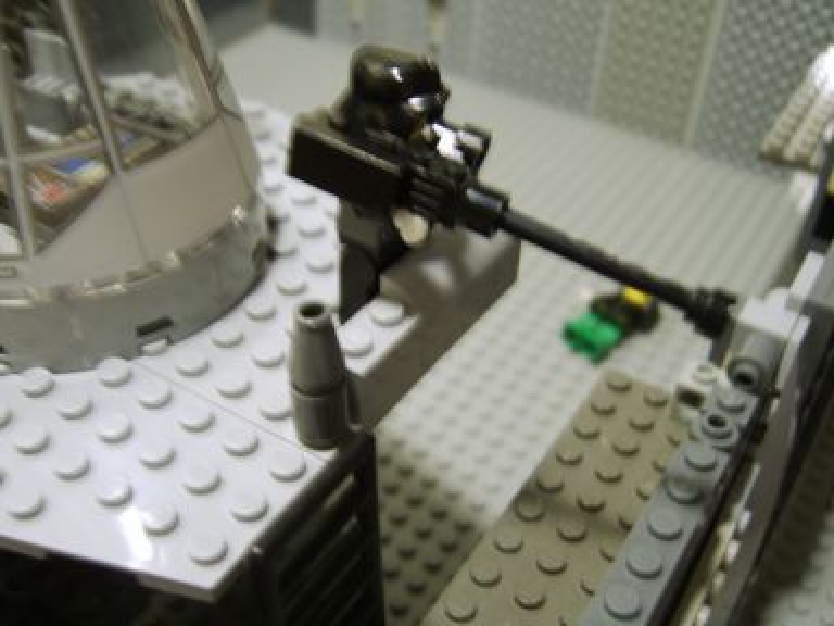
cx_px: 417
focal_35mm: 31
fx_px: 747
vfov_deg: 45.4
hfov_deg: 58.4
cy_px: 313
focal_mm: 8.13
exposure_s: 1/4
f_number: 2.7
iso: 71
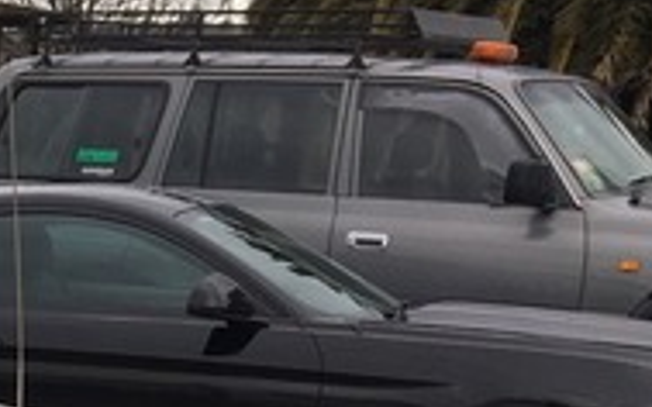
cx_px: -562
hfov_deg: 14.1
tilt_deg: -15.8
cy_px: 814
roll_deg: -2.3
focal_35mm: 130
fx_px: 2309
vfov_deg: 9.4
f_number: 2.2
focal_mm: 4.15
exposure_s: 1/106
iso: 25
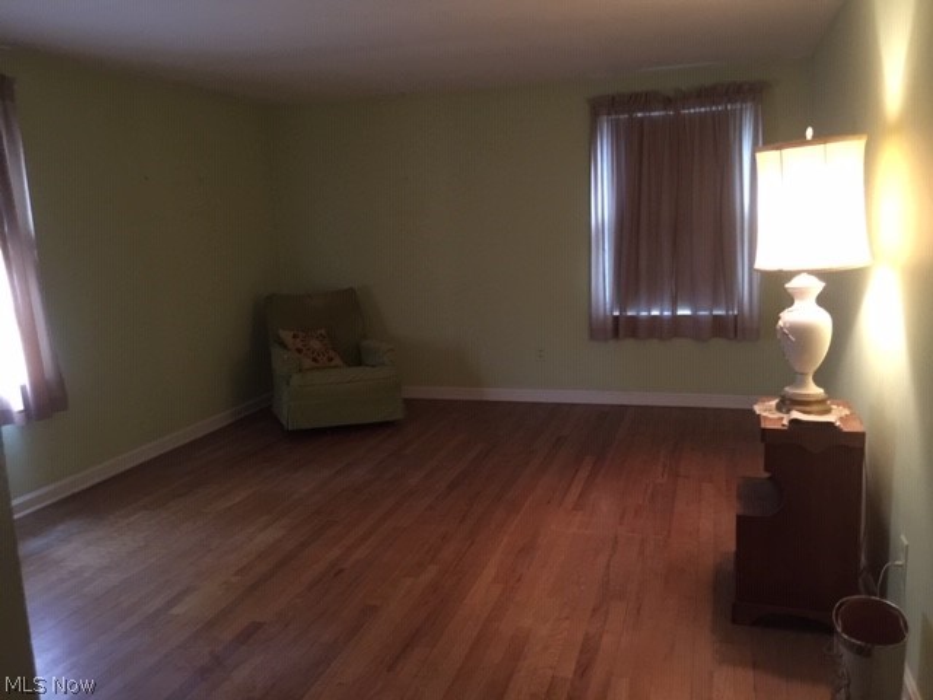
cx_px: 466
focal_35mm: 29
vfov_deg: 48.2
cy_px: 350
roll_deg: +1.9
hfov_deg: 61.7
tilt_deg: -7.9
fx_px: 782
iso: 125
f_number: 2.2
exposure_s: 1/4
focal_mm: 4.15
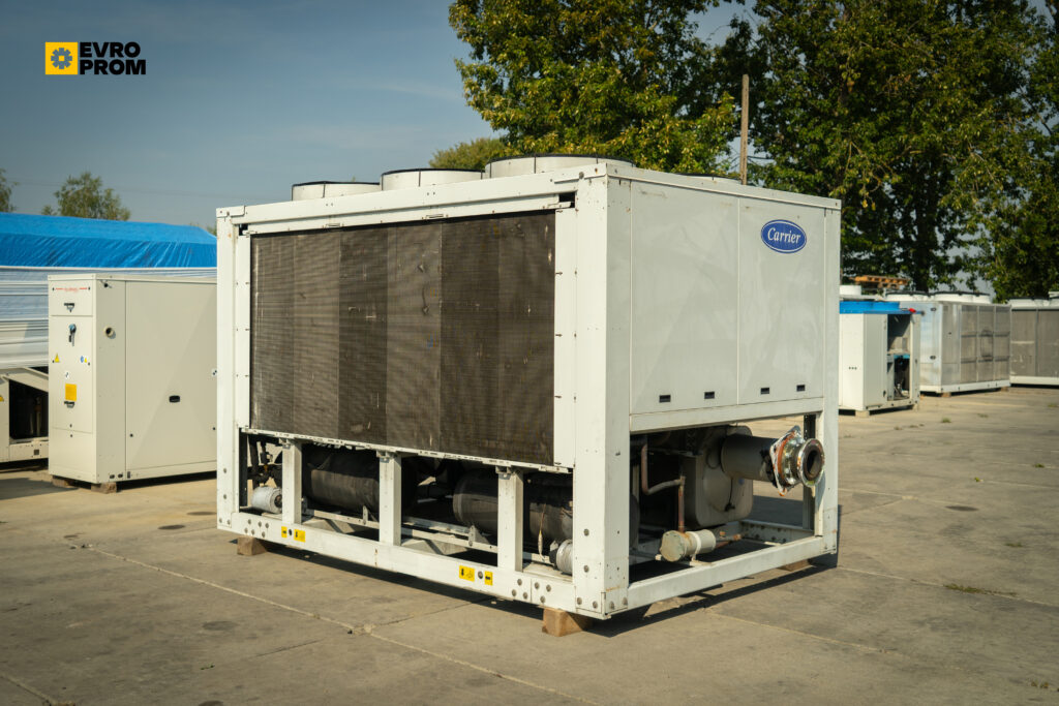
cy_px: 353
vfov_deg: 35.1
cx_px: 530
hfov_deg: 50.7
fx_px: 1118
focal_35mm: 38
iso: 100
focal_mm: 38
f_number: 4
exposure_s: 1/500
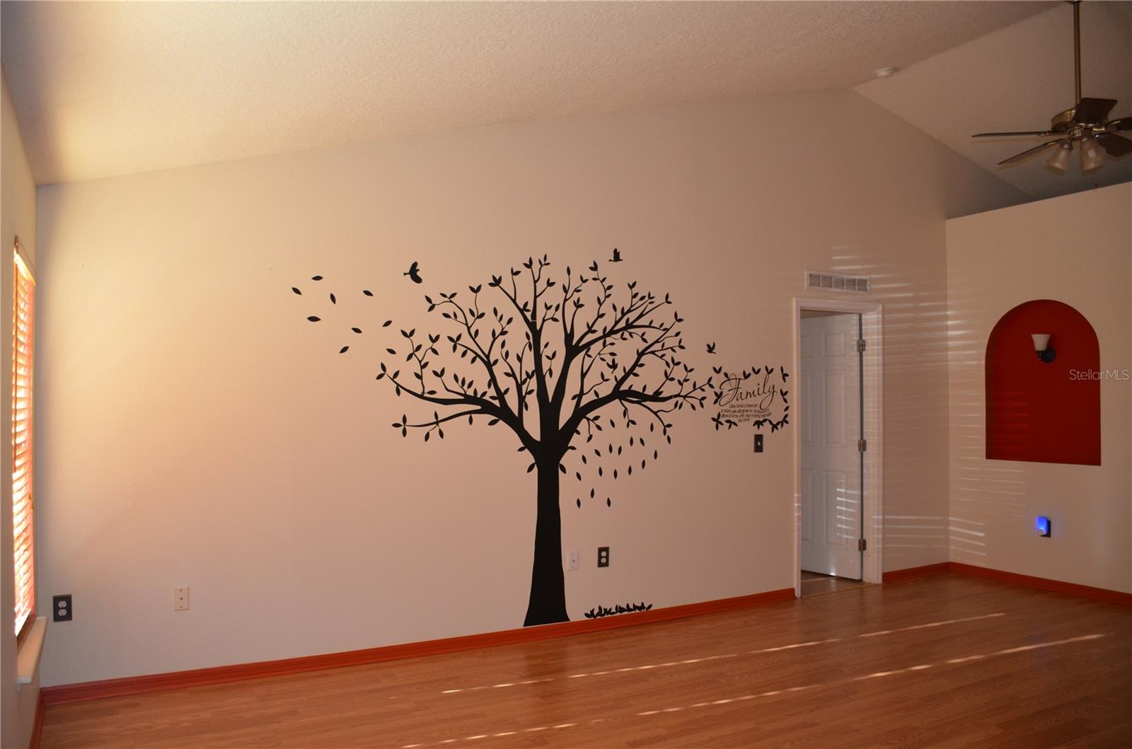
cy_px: 374
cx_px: 566
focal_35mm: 27
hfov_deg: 67.5
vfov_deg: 47.7
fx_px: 847
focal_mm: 18
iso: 720
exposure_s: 1/60
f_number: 3.5
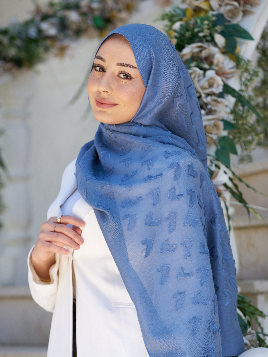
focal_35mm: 154
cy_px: 176
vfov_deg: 12.8
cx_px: 134
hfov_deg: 9.6
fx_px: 1590
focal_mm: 142
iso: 100
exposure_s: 1/320
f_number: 4
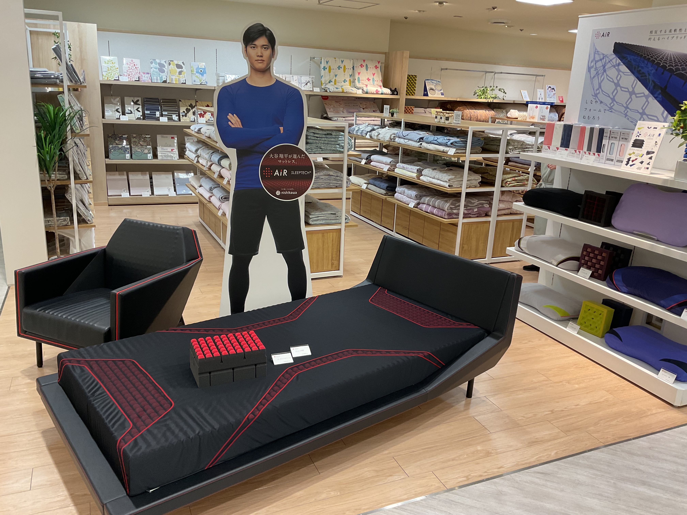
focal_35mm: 29
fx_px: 576
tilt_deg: -17.7
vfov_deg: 48.2
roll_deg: -2.5
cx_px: 344
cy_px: 258
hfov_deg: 61.7
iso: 50
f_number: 1.8
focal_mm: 3
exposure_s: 1/60
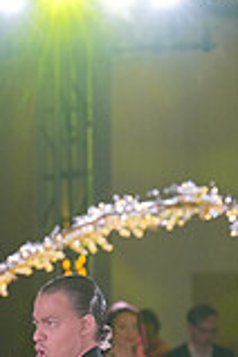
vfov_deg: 5.6
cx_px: -140
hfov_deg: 3.8
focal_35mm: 364
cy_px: 586
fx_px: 3609
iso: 2000
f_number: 4
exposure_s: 1/500
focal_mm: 100
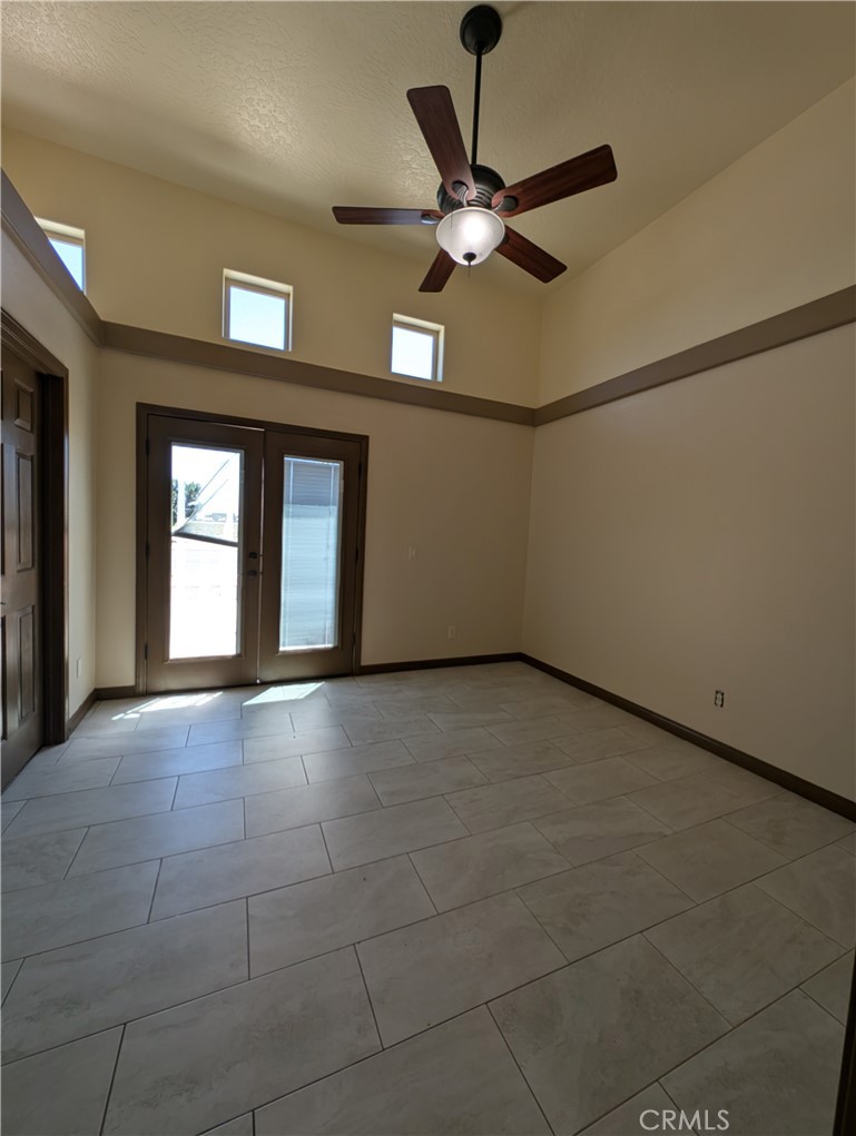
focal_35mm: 12
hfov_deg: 94.7
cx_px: 428
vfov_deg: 110.4
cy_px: 568
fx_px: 395
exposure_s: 1/240
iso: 48
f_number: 1.95
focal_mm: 2.23
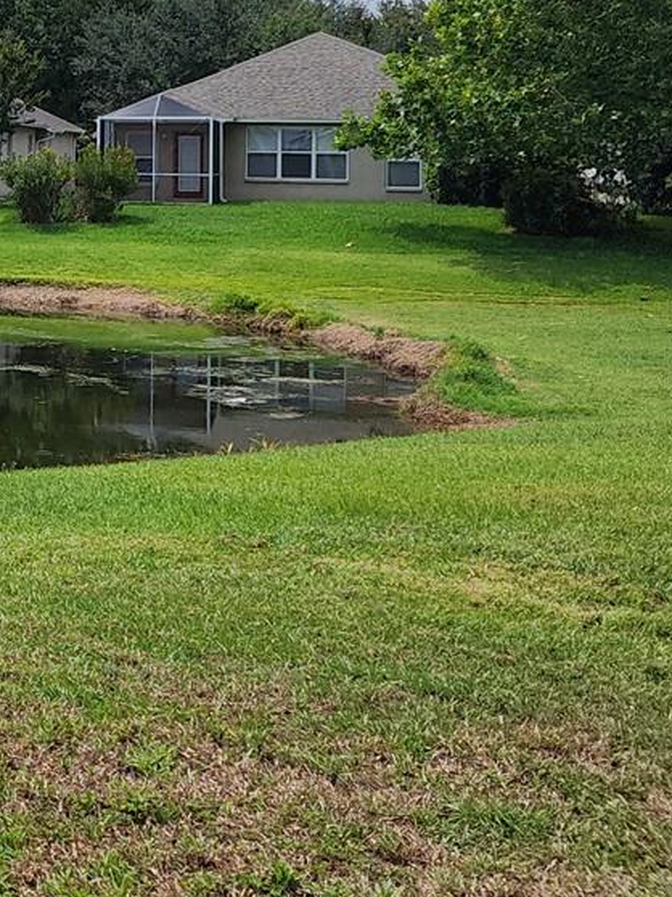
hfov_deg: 18.8
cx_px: -412
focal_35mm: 66
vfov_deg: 28.6
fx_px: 1710
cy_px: 154
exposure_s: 1/2071
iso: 12
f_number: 1.8
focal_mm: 6.4
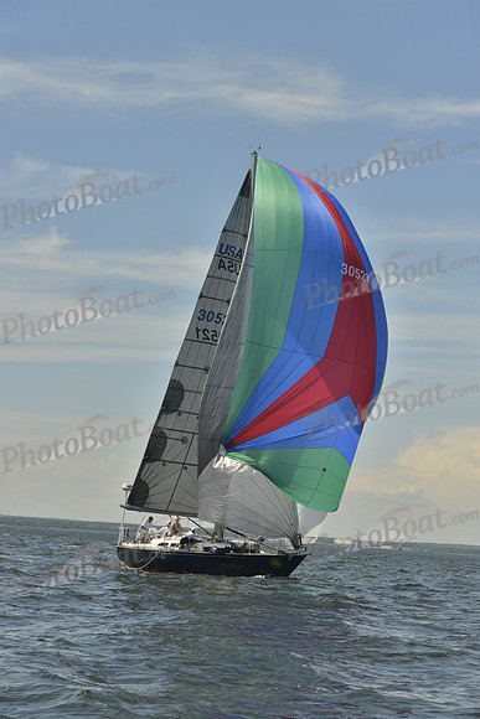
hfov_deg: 16.1
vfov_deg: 23.9
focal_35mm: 85
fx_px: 1699
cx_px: 240
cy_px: 360
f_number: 8
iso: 280
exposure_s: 1/1600
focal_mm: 85
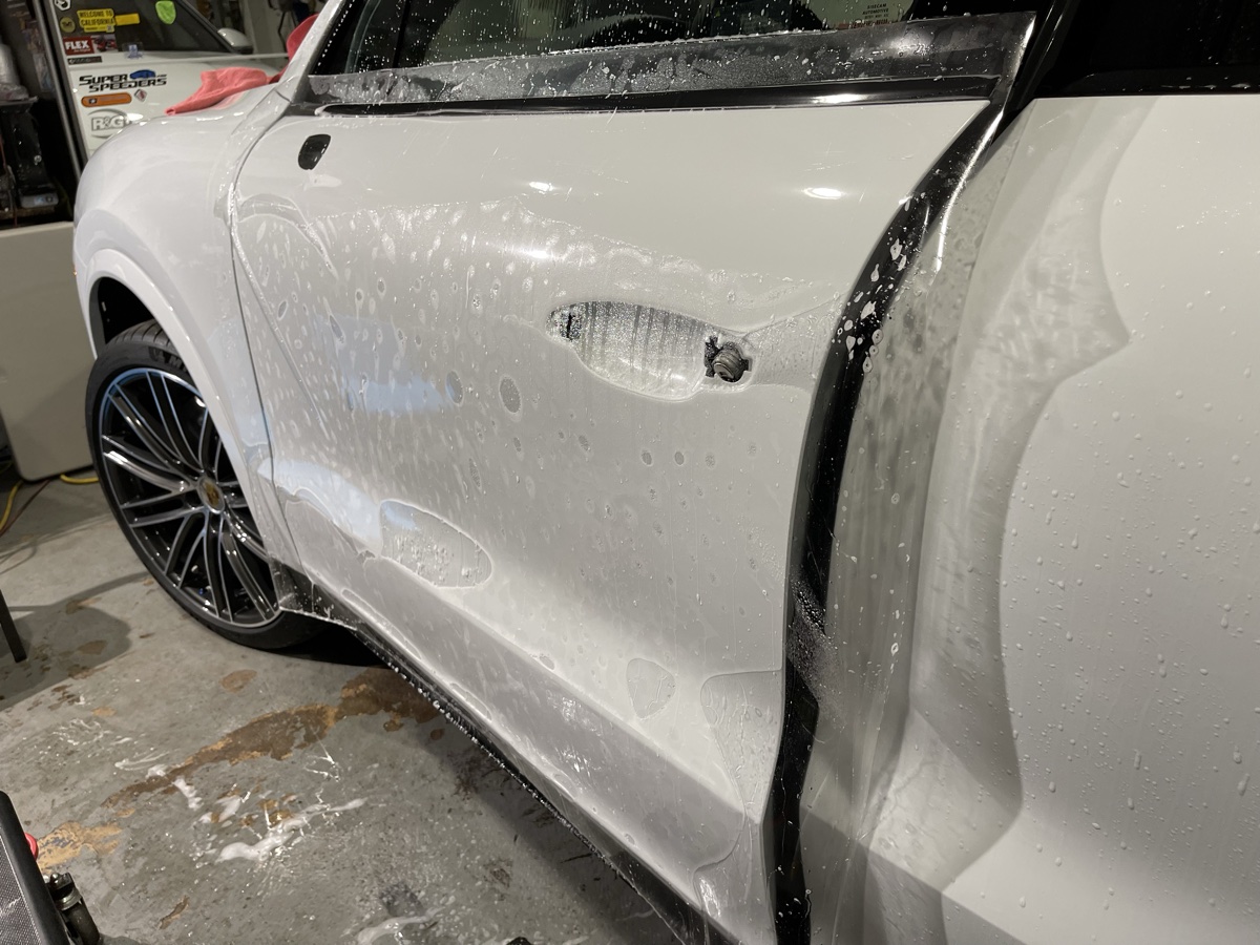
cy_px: 472
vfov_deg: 53.1
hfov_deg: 67.3
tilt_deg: -25.1
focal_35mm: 26
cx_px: 630
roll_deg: +1.2
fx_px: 946
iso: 125
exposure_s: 1/120
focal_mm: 5.1
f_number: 1.6
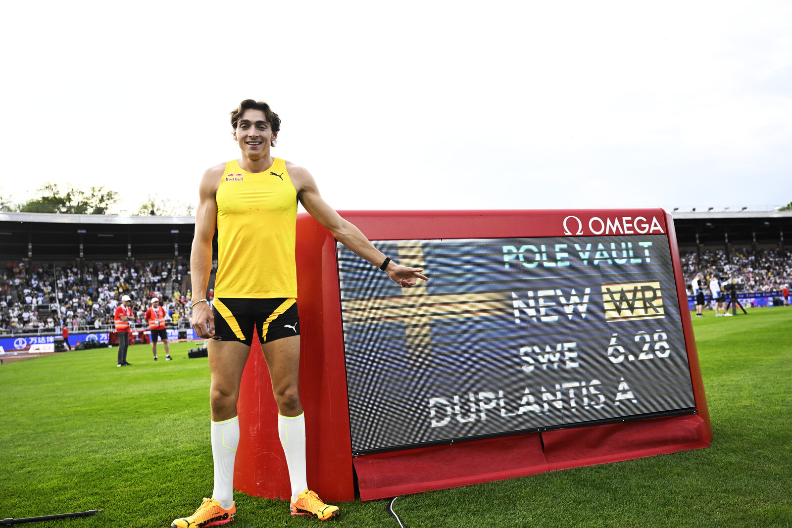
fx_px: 649
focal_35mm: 30
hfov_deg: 62.8
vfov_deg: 44.3
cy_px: 264
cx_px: 396
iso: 2000
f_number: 3.2
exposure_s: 1/4000
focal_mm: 29.5
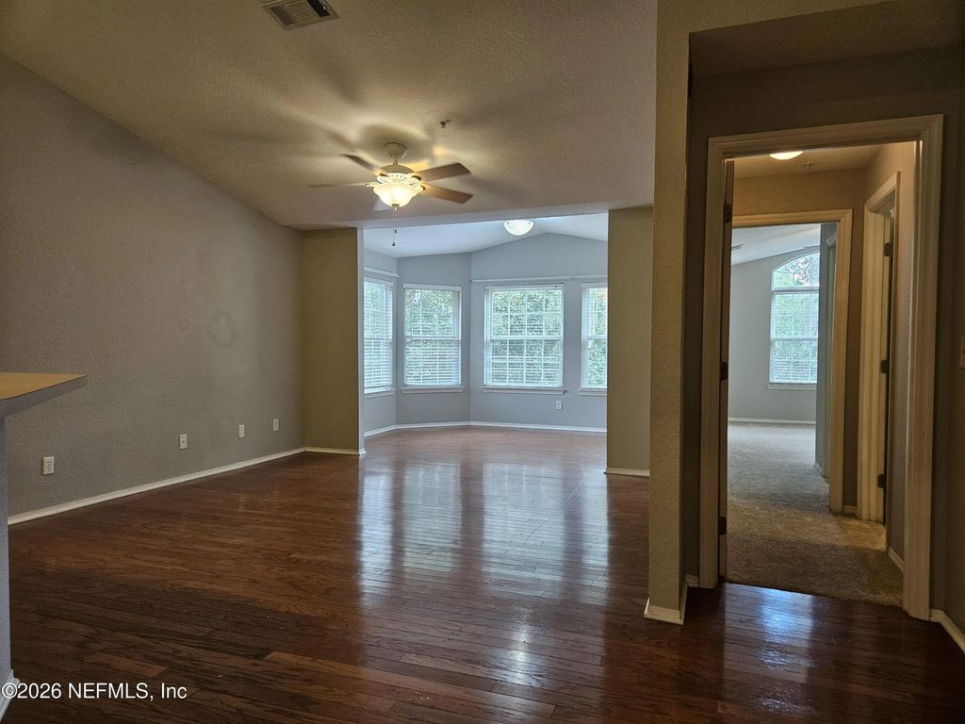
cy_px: 362
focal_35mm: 23
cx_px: 482
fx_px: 641
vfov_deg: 58.9
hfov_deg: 73.9
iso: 125
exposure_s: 1/60
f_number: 1.8
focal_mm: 5.4
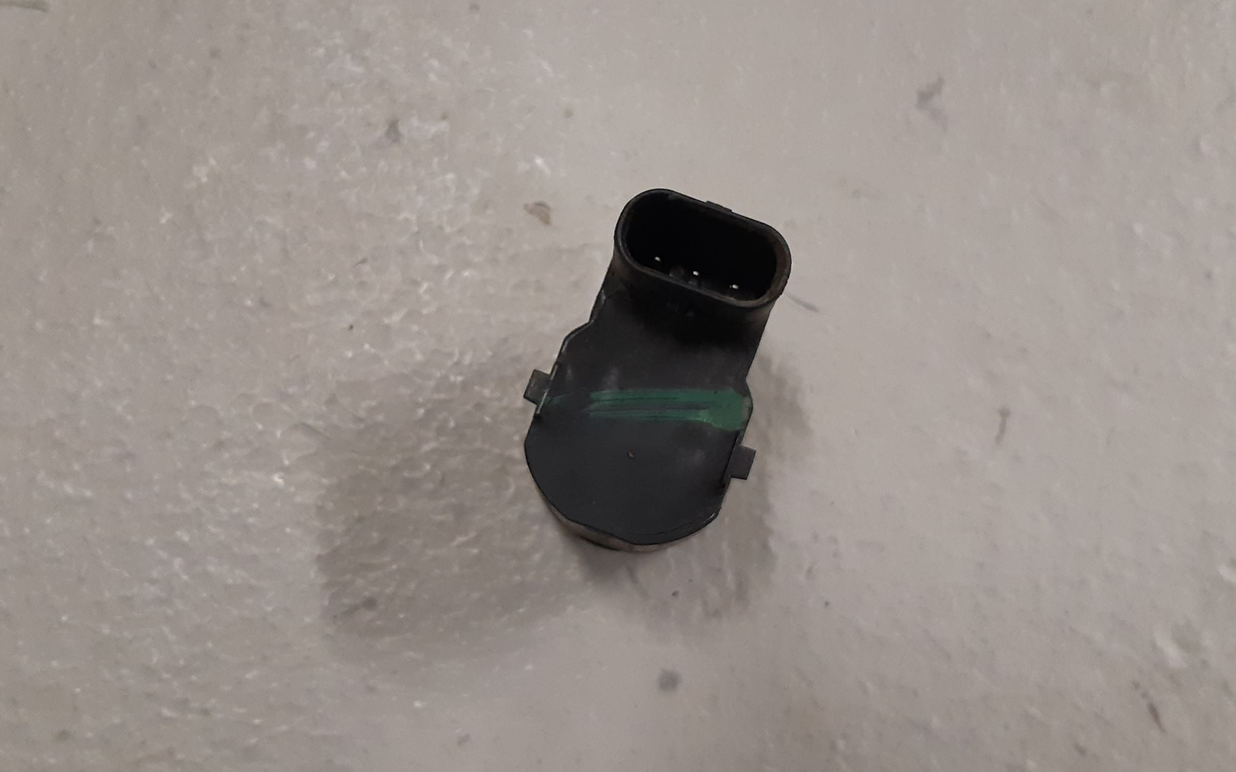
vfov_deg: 44.4
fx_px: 943
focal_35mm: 28
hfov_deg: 66.5
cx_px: 616
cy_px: 321
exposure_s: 1/50
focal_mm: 3.93
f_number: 1.7
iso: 200
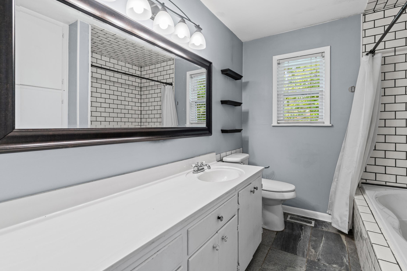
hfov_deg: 96.7
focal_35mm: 16
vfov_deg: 73.7
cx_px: 208
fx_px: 181
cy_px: 130
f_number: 9
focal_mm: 10
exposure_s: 1/2
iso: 250
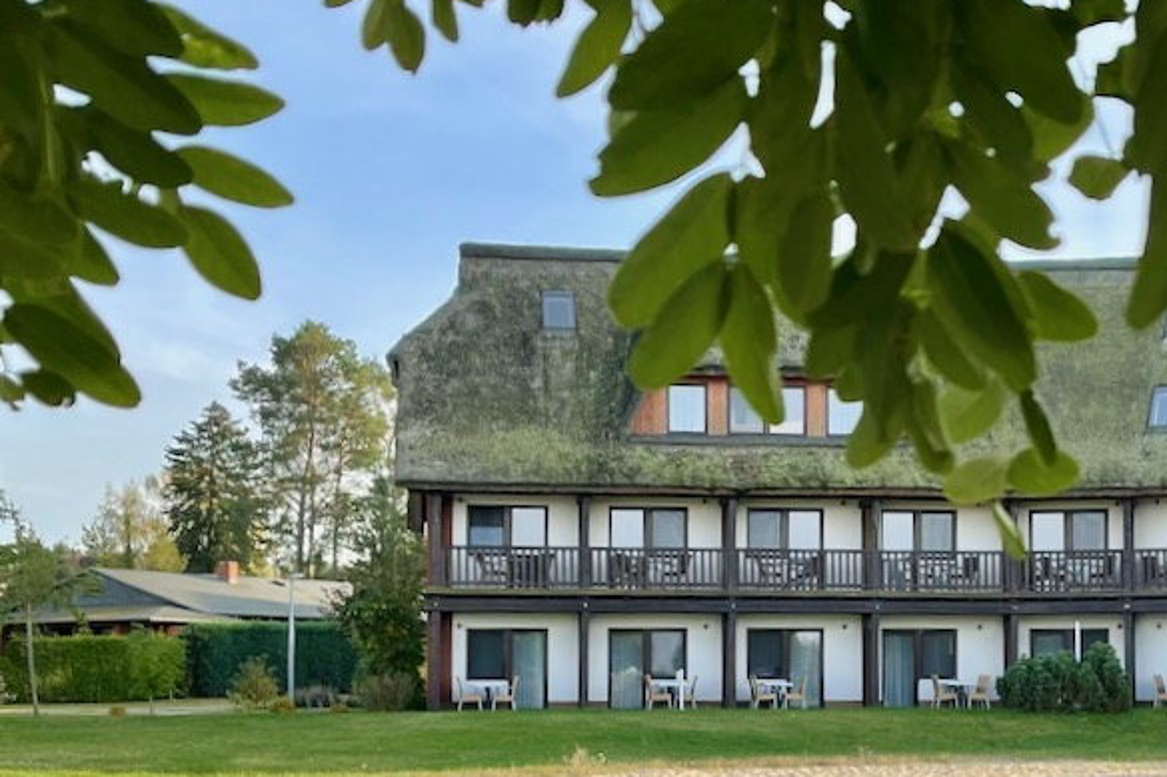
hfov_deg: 34.8
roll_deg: -2.1
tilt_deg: +2.5
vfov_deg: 23.5
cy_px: 609
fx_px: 1847
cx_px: 767
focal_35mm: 57
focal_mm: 5.1
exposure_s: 1/638
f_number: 1.6
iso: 32
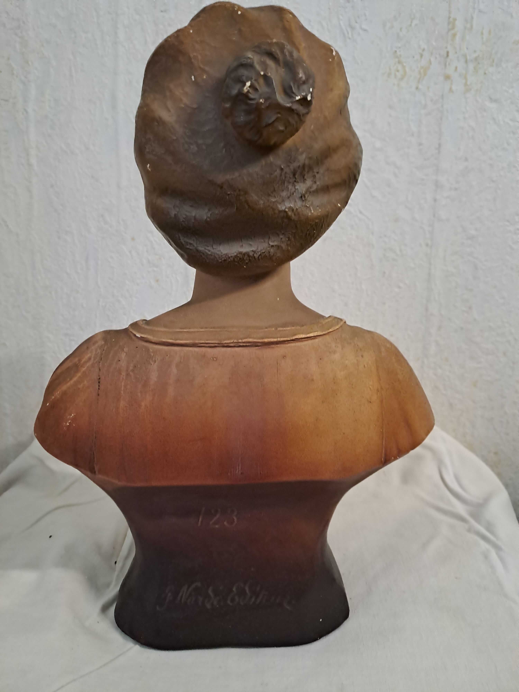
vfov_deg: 69.4
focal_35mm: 25
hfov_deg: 54.9
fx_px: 500
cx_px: 260
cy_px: 346
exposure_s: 1/20
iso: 400
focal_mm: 4.65
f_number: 1.8
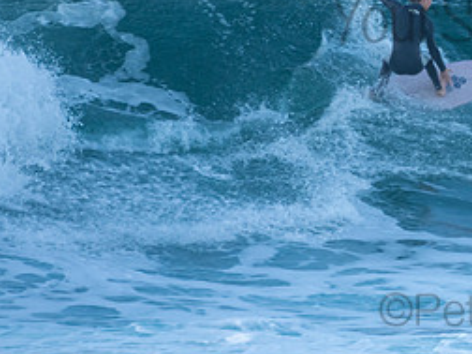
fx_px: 22607
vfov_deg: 0.9
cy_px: -1
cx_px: 524
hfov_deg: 1.2
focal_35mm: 1658
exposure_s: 1/400
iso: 360
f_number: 5.6
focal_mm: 500
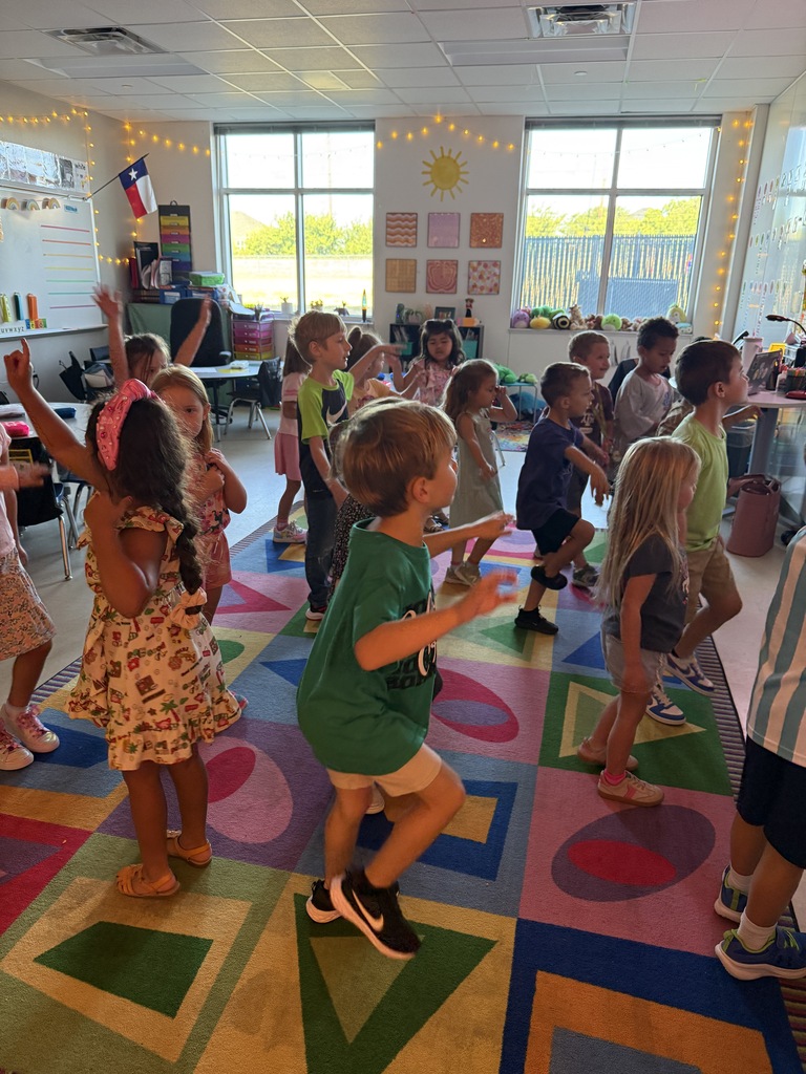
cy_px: 537
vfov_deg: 71.6
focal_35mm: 24
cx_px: 403
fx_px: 745
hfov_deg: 56.8
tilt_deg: -18.0
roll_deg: -1.1
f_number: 1.78
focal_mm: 6.76
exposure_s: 1/41
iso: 250
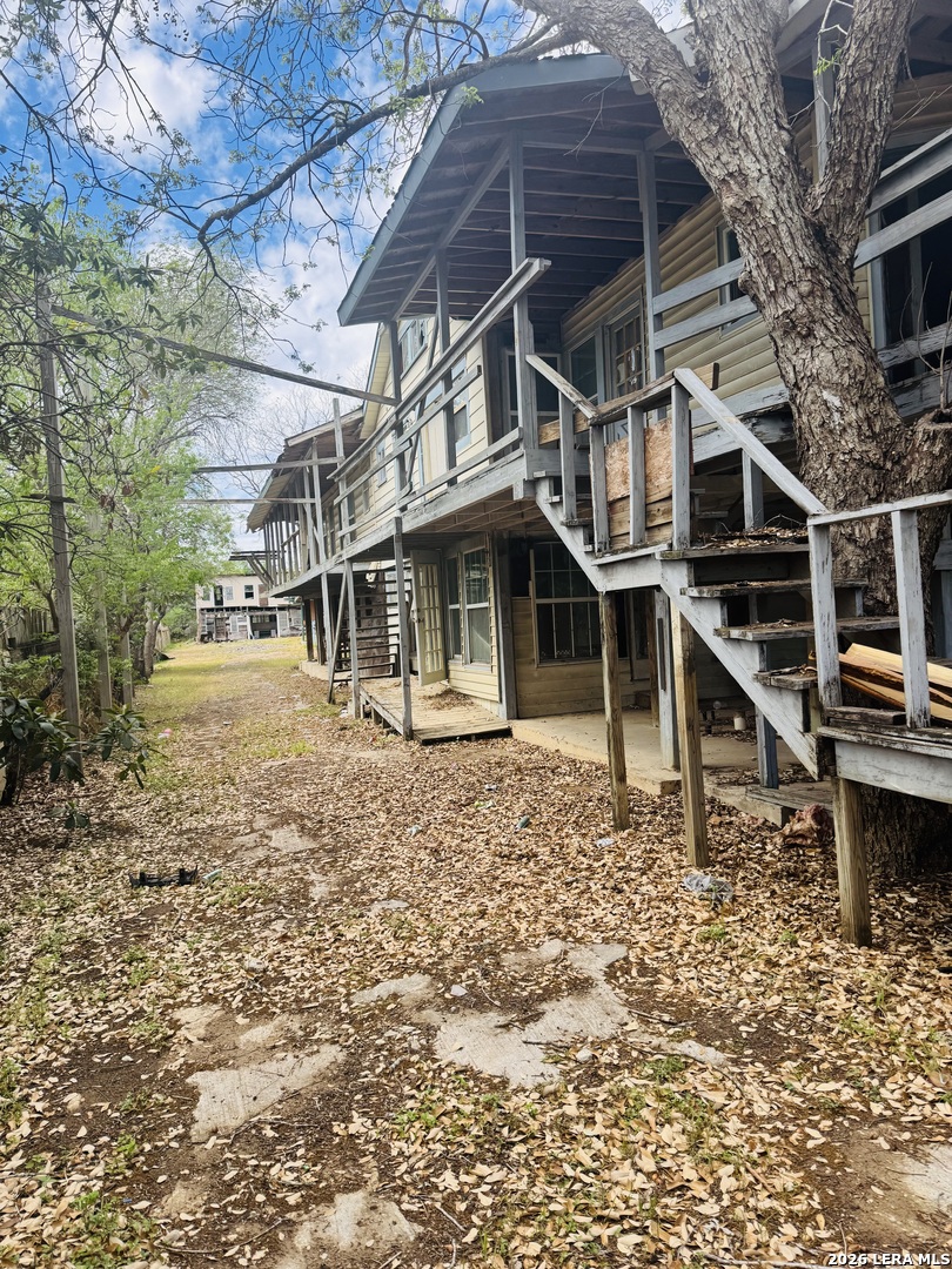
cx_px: 476
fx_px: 880
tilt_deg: -1.9
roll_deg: +3.6
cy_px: 634
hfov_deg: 56.8
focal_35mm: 24
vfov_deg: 71.6
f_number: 1.78
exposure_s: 1/1172
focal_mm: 6.76
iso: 80
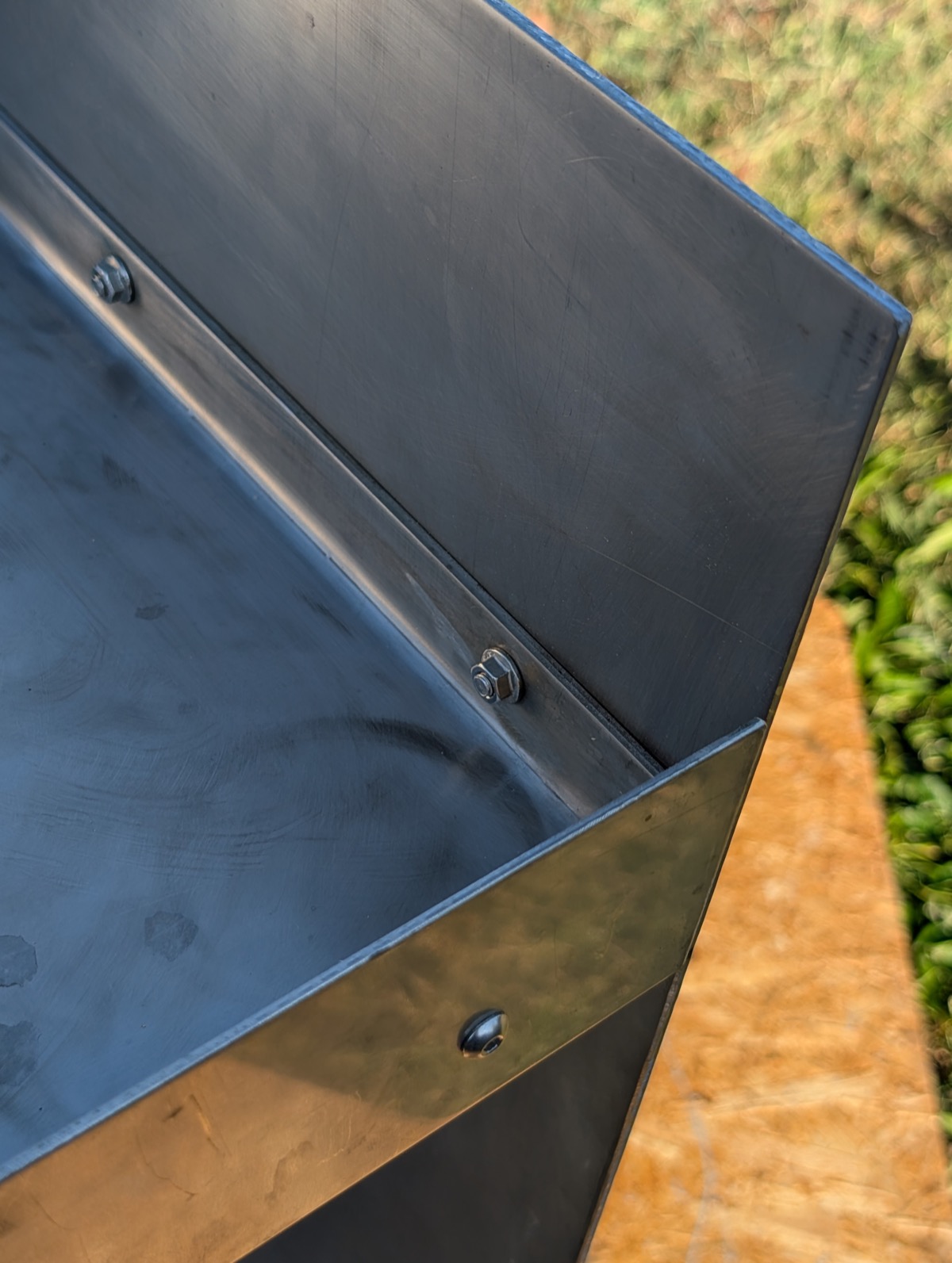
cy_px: 632
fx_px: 1792
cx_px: 476
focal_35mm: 49
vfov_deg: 38.9
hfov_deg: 29.8
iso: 21
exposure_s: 1/558
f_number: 1.68
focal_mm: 6.9
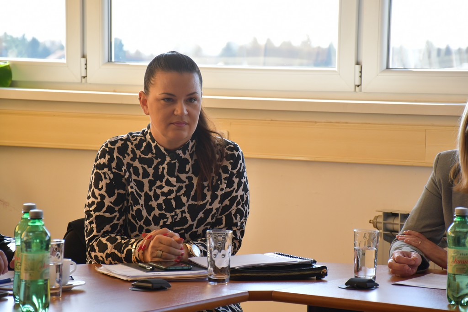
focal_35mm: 150
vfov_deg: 9.2
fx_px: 1950
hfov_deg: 13.7
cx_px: 234
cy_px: 156
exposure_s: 1/320
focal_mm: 100
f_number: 5.6
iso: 800
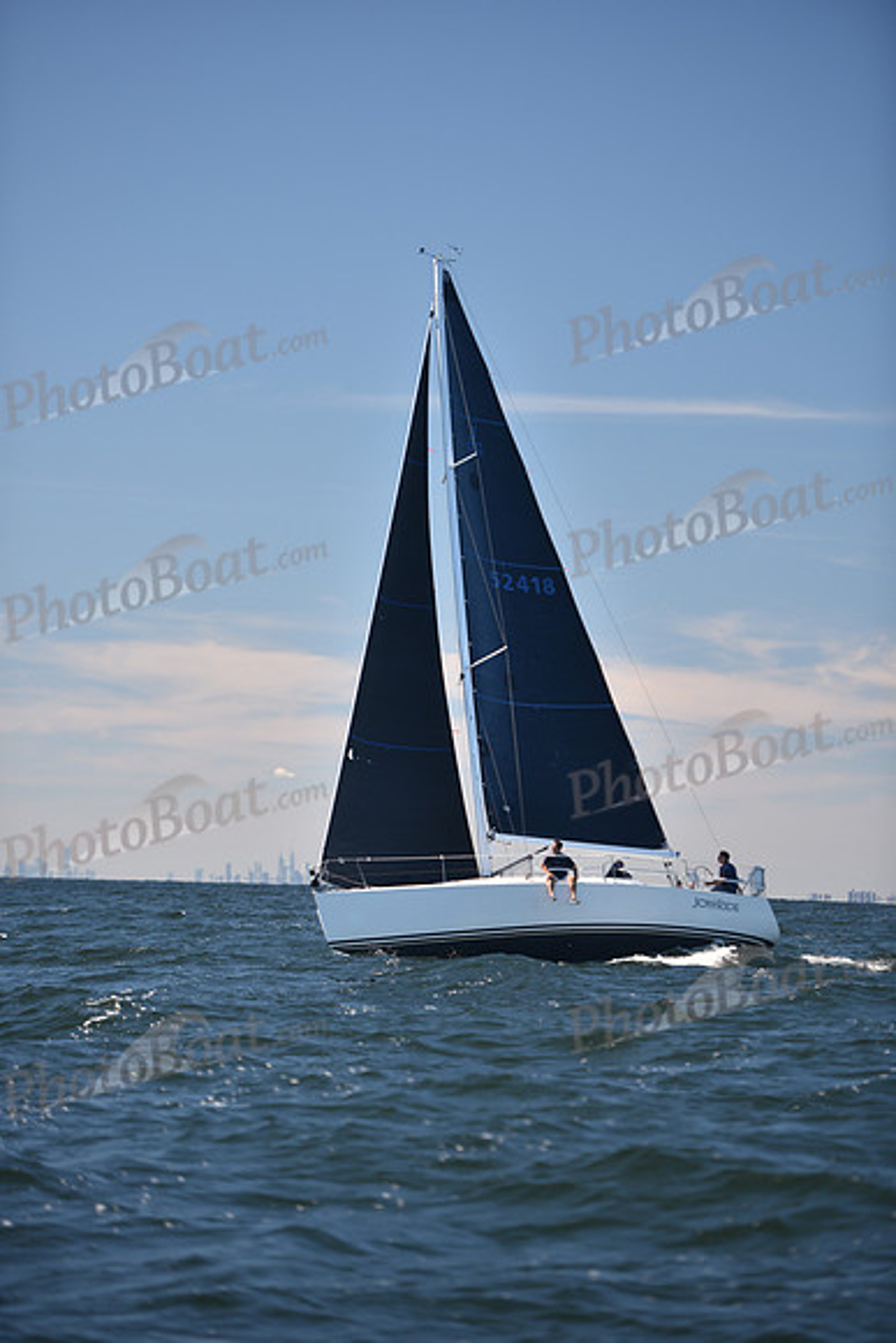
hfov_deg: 9.5
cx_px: 448
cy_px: 672
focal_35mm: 145
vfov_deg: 14.2
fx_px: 5410
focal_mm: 145
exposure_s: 1/1000
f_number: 2.8
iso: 200
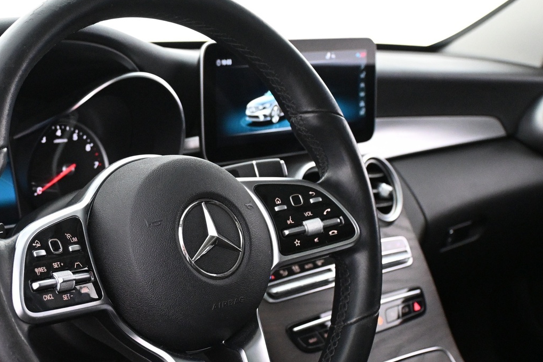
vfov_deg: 21.8
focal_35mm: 62
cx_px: 144
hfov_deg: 31.9
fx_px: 935
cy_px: 241
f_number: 4.5
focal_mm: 26
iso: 4000
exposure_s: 1/30
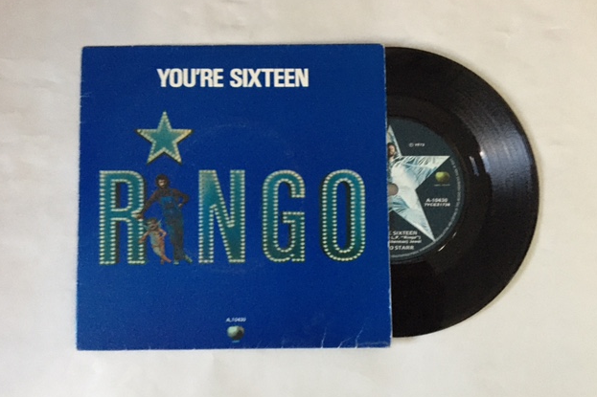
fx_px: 514
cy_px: 219
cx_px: 295
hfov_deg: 60.3
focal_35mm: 31
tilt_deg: -85.0
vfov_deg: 42.3
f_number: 2.2
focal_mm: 4.15
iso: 640
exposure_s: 1/17
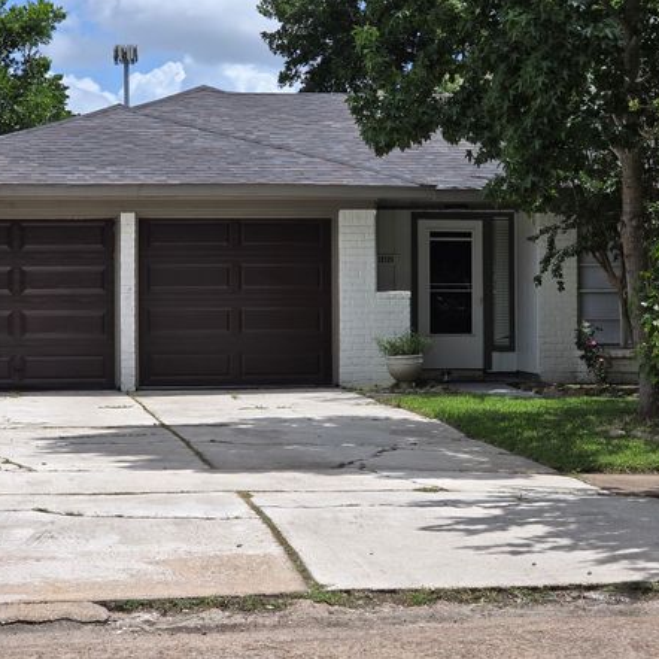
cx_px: 283
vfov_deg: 21.1
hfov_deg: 21.1
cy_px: 329
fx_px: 1766
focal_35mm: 82
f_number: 2.4
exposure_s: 1/2820
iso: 50
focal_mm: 7.9
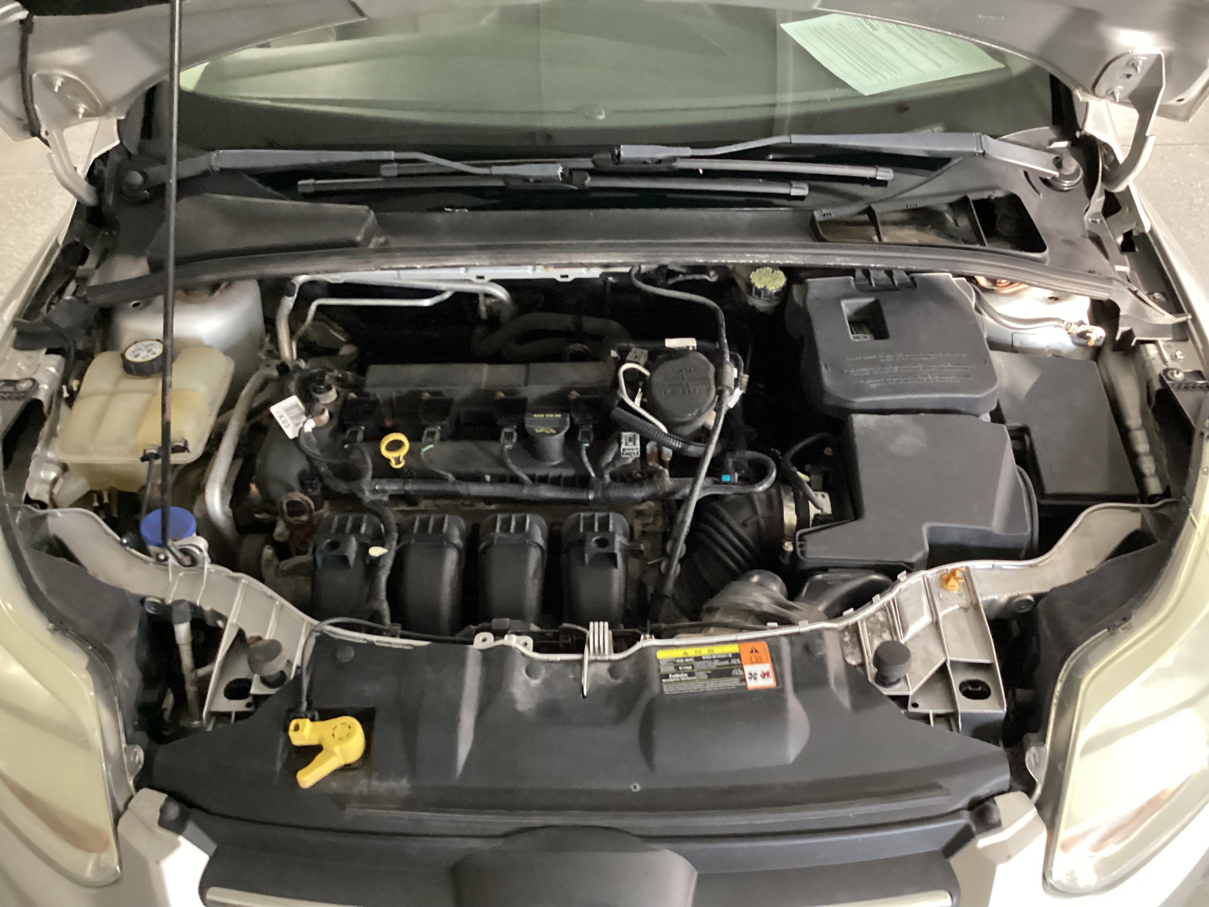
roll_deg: +1.9
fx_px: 1083
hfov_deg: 58.4
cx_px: 604
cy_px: 454
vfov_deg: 45.4
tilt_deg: -40.5
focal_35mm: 31
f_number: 2.4
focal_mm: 3.3
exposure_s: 1/20
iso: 640
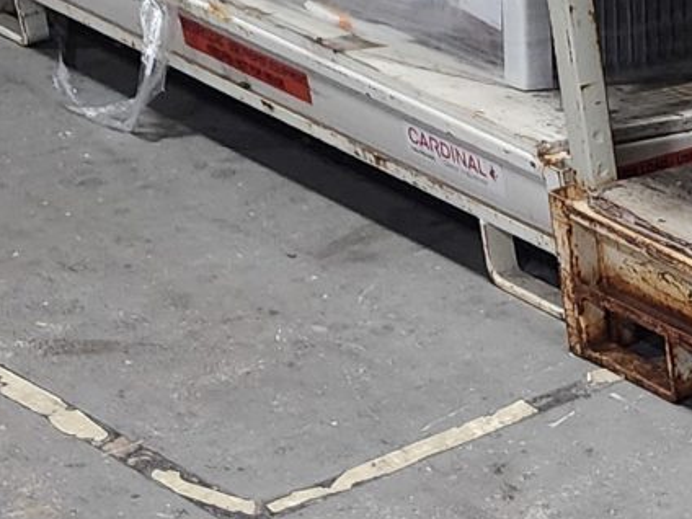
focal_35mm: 139
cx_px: 1097
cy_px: 1407
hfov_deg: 13.3
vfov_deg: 9.1
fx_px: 2779
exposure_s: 1/120
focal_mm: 6.4
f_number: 1.8
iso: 400
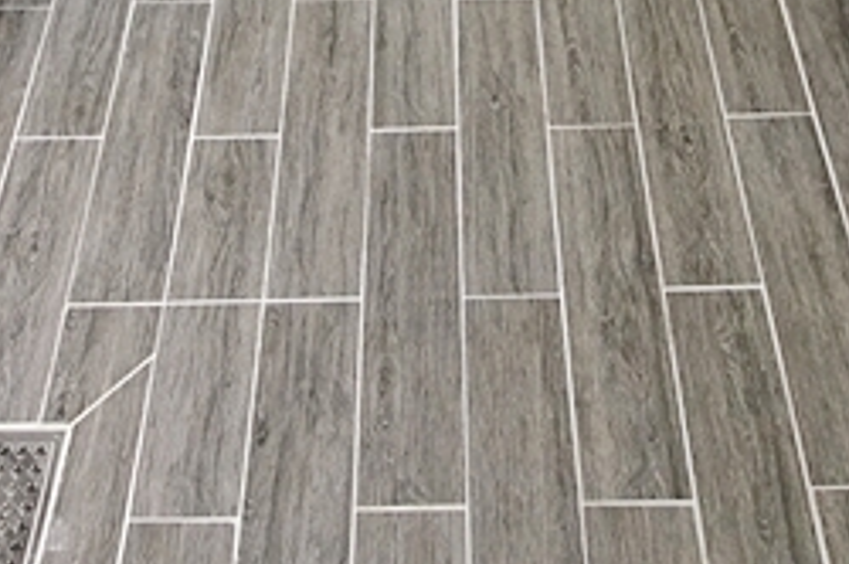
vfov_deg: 24.8
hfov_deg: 41.0
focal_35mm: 48
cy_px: -143
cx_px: 496
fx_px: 1131
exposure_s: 1/30
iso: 1600
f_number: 9
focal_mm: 10
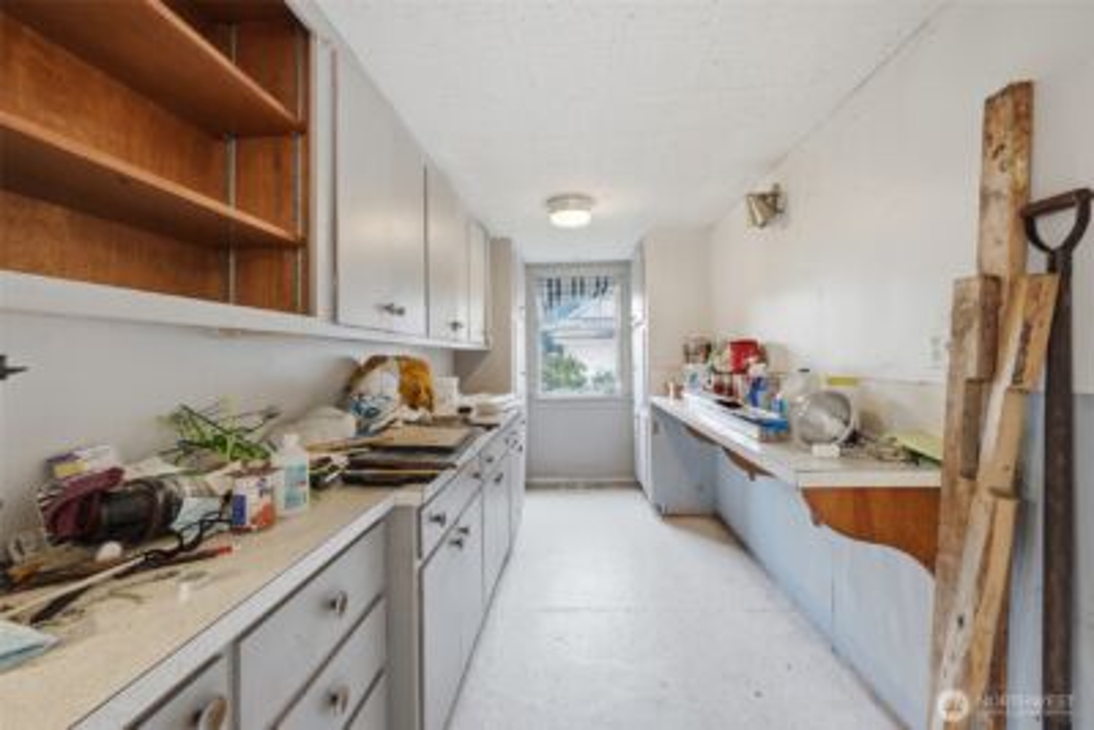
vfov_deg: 81.3
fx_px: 426
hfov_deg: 104.2
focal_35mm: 14
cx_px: 547
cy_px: 365
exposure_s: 1/4
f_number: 9
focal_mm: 14
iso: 250
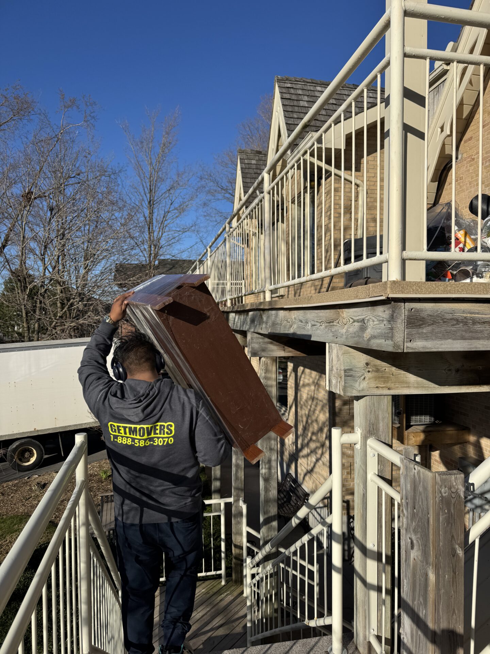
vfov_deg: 71.6
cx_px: 245
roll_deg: +0.5
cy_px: 327
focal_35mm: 24
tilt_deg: -0.4
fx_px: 453
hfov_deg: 56.8
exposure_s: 1/5348
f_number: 1.78
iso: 80
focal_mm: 6.76
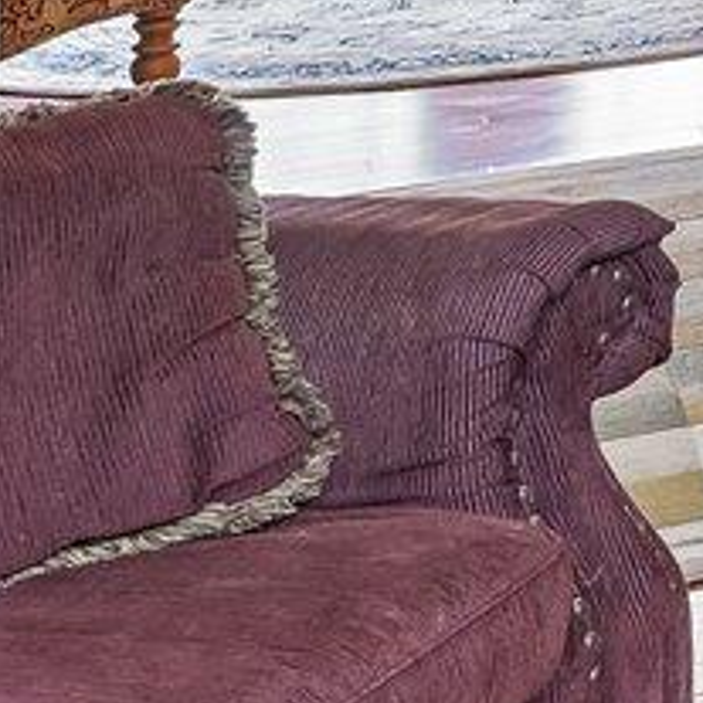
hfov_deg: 8.6
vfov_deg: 12.4
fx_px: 2895
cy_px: -633
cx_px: 2646
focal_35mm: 126
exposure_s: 1/5
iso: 400
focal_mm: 15
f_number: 8
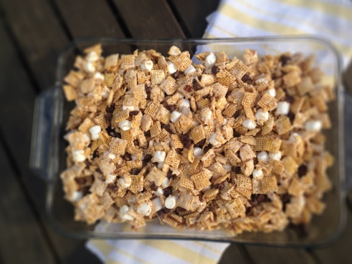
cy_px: 135
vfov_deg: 39.7
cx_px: 185
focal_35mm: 36
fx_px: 366
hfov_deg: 51.3
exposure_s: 1/547
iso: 50
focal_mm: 4.12
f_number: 2.4
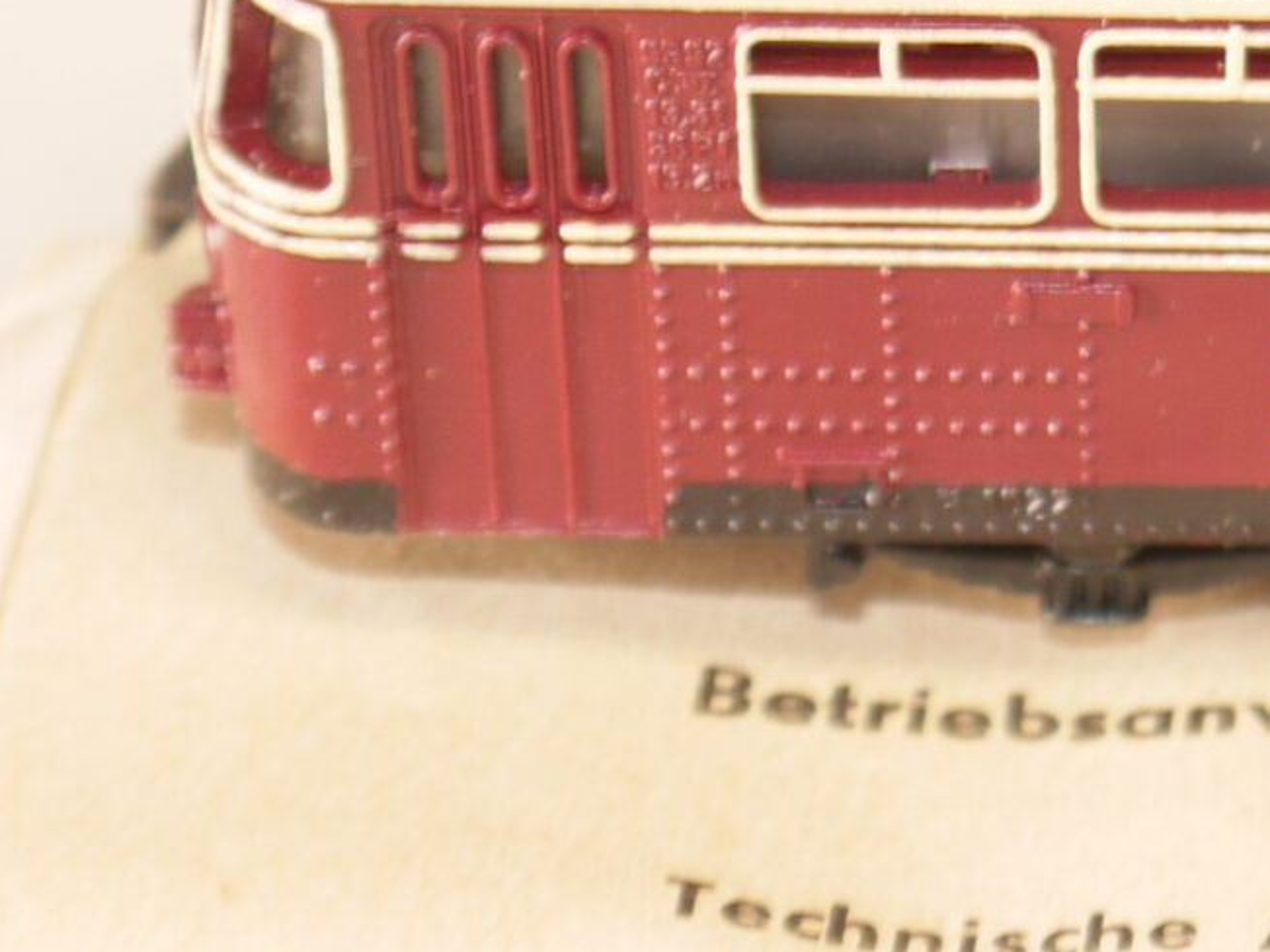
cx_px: 1918
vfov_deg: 7.6
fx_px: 7153
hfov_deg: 9.8
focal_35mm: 195
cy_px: 98
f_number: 4.4
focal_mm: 22
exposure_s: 1/30
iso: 100
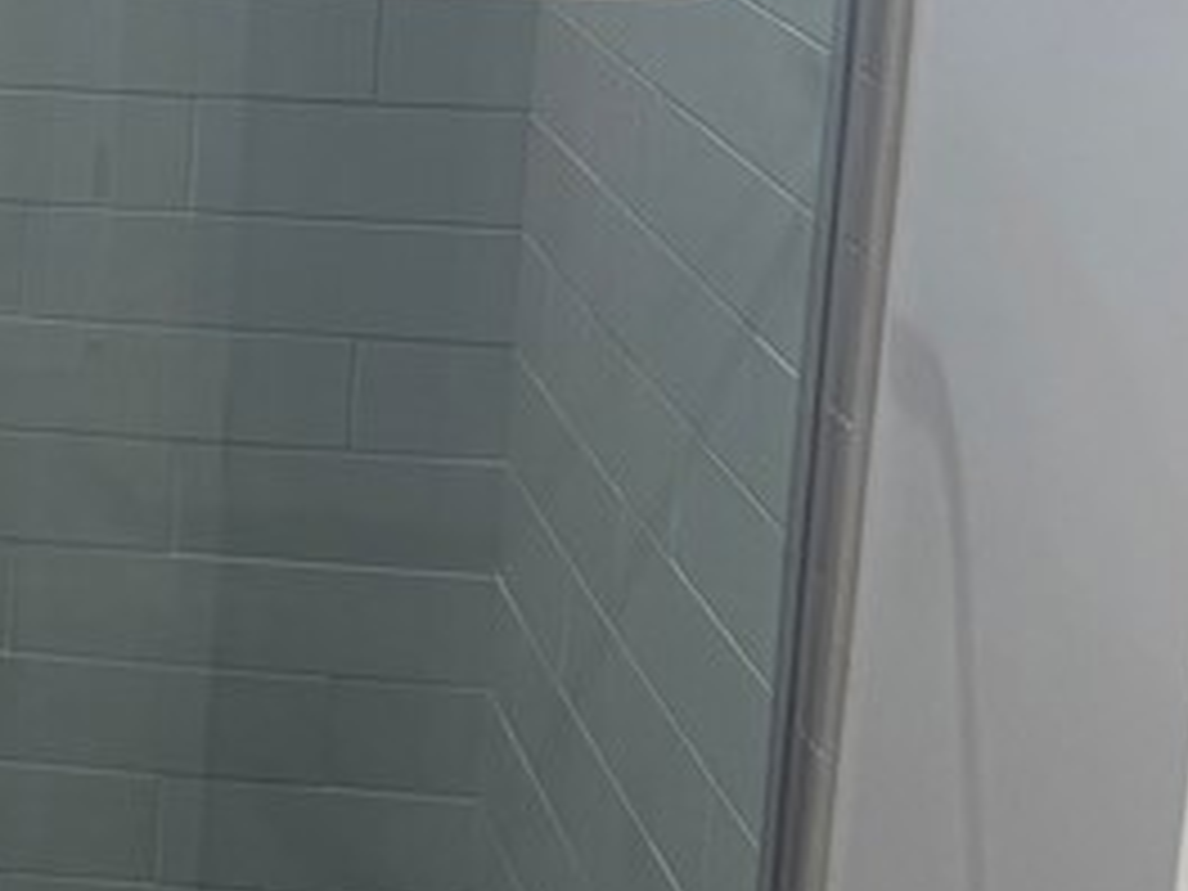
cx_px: -774
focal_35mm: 93
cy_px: -90
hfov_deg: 17.9
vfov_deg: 15.5
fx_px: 3192
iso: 100
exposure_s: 1/120
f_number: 1.78
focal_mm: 6.76
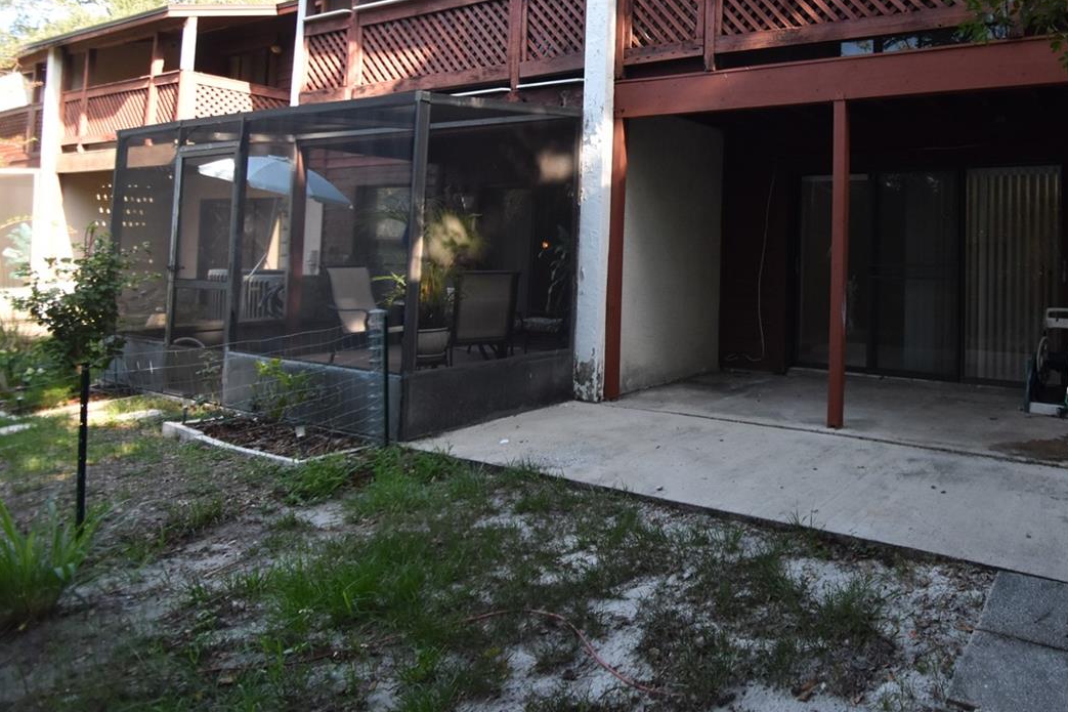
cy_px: 225
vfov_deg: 53.8
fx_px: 682
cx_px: 802
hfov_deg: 70.9
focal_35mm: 23
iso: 800
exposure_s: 1/750
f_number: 3.5
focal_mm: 10
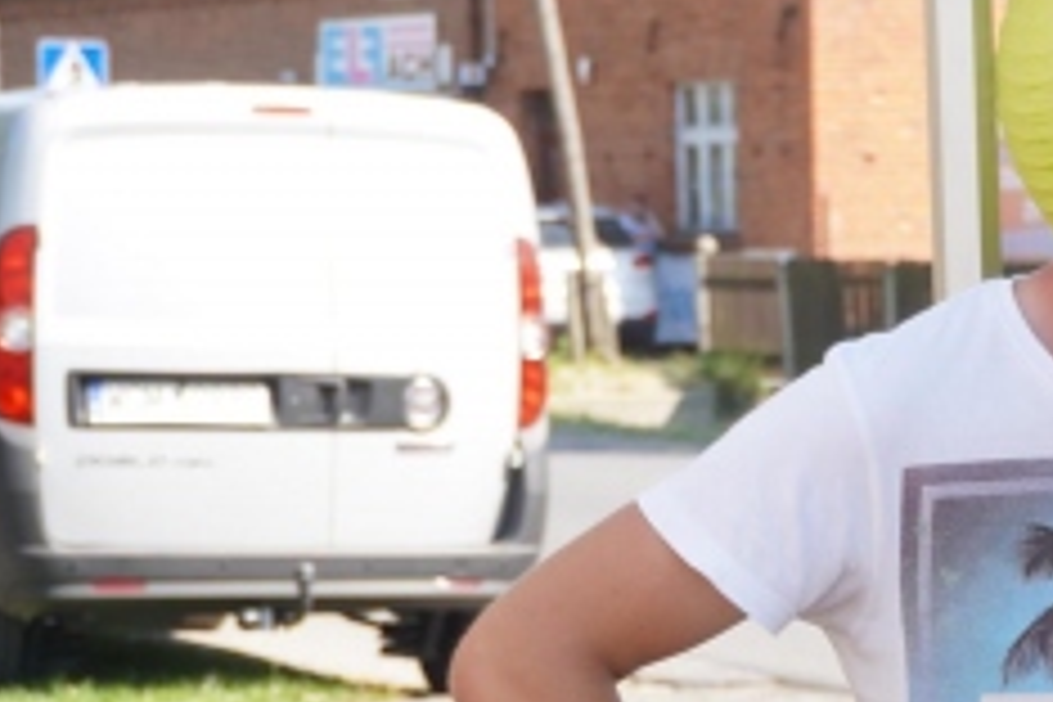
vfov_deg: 6.9
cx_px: 1647
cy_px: 632
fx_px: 5841
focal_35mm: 200
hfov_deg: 9.9
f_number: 5.6
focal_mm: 39
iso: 125
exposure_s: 1/160
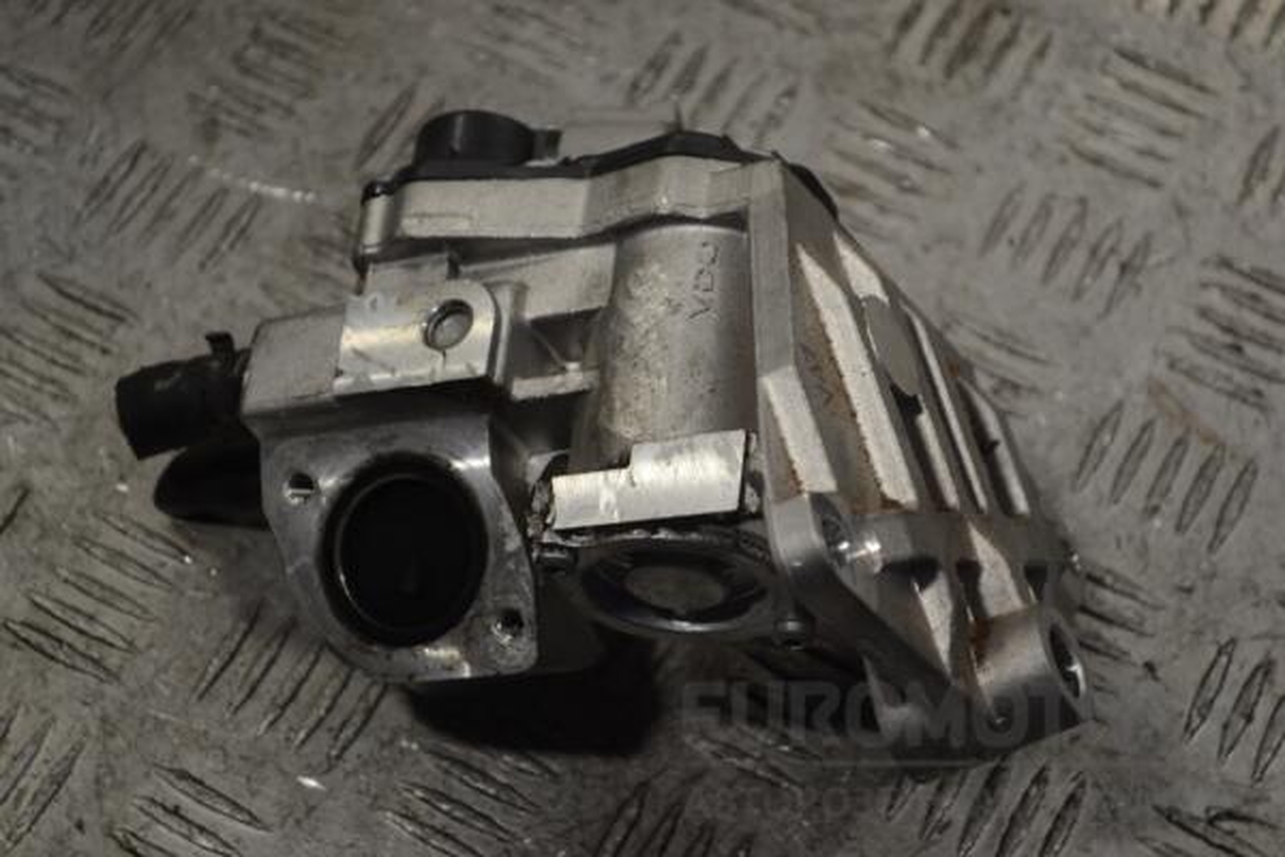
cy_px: 428
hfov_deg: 24.6
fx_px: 2945
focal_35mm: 82
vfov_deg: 16.6
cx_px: 642
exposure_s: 1/50
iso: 100
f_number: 5.6
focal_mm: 55
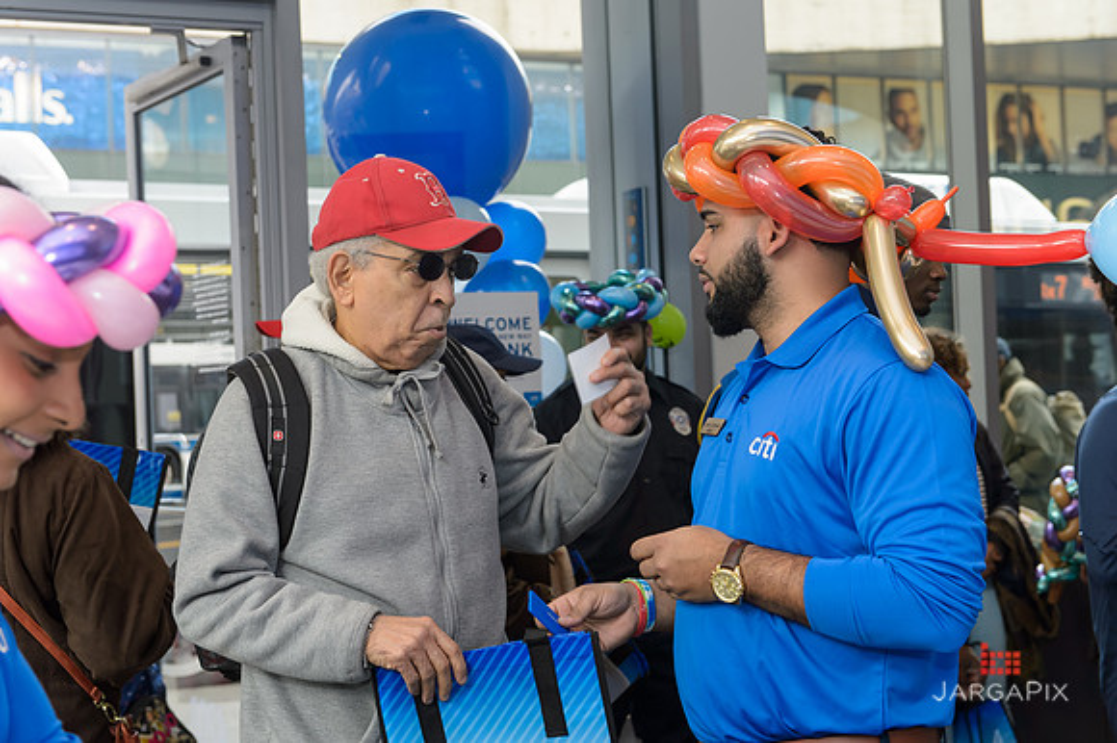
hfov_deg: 35.7
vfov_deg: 24.2
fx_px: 1736
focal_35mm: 56
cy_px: 372
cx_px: 558
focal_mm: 56
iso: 800
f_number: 4.5
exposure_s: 1/160
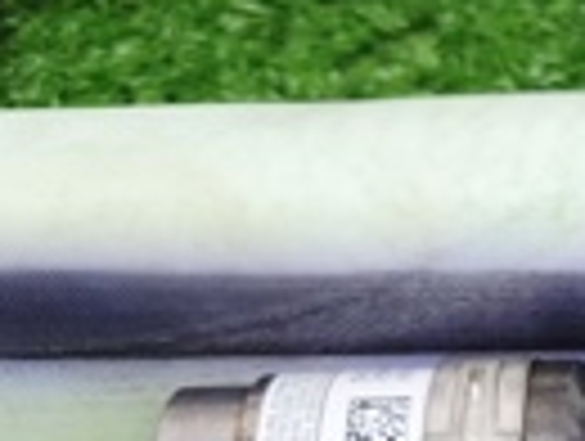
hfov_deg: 15.2
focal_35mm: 113
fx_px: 1913
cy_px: 459
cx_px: 1040
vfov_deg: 13.0
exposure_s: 1/500
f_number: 1.7
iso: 800
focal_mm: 5.35
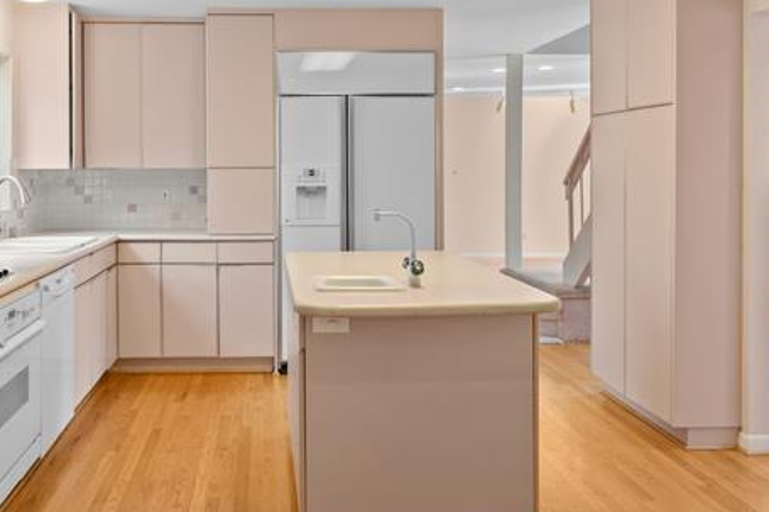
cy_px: 184
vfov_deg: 36.6
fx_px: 769
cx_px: 299
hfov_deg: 52.7
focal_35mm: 36
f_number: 9
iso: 100
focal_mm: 16
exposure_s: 1.3
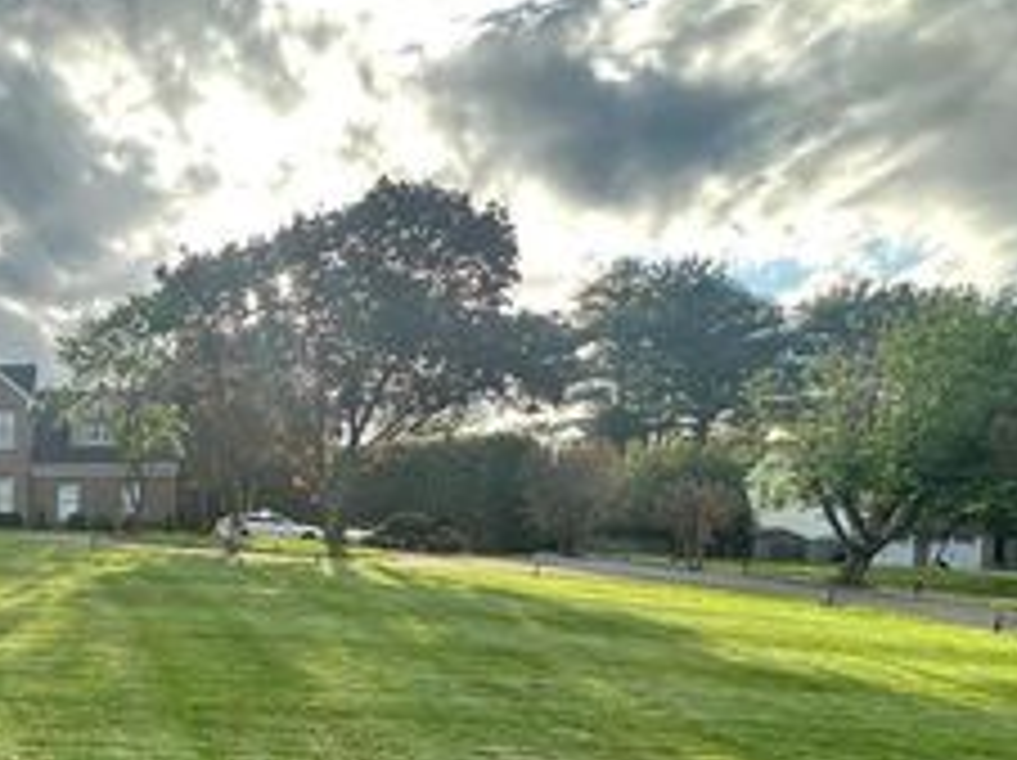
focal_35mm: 31
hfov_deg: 46.6
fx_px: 910
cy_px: 600
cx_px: -45
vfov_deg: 43.4
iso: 40
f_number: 2.2
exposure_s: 1/487
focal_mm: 2.22
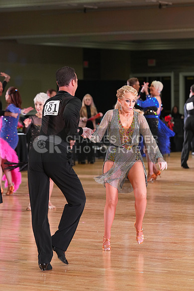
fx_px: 1091
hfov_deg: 10.2
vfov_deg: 15.2
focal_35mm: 135
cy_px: 146
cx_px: 97
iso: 2500
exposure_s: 1/200
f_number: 4.5
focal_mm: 135
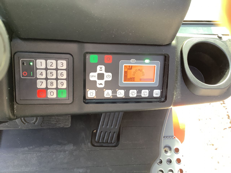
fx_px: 207
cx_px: 116
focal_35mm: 31
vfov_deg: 45.4
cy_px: 86
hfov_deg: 58.4
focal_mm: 3.3
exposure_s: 1/60
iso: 80
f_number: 2.4
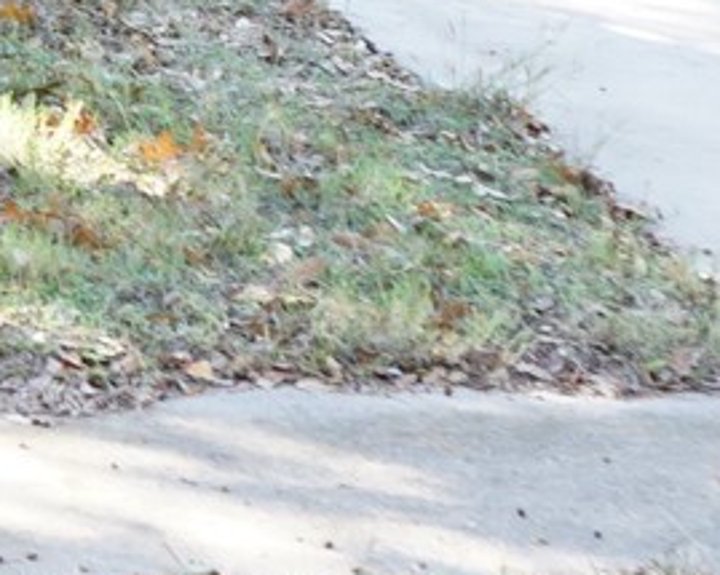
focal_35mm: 220
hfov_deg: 8.1
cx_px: -974
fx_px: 4686
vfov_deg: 6.7
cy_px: -701
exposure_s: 1/80
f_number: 4.5
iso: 200
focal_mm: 29
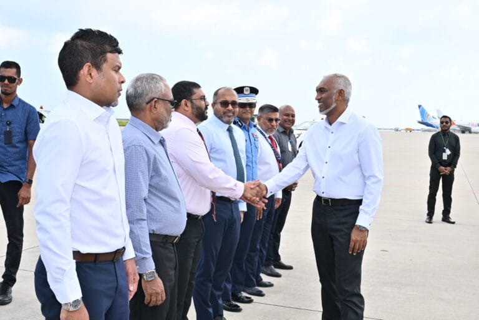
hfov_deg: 47.4
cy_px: 160
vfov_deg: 32.6
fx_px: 545
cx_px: 240
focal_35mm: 41
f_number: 11
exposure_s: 1/200
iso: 400
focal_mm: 41
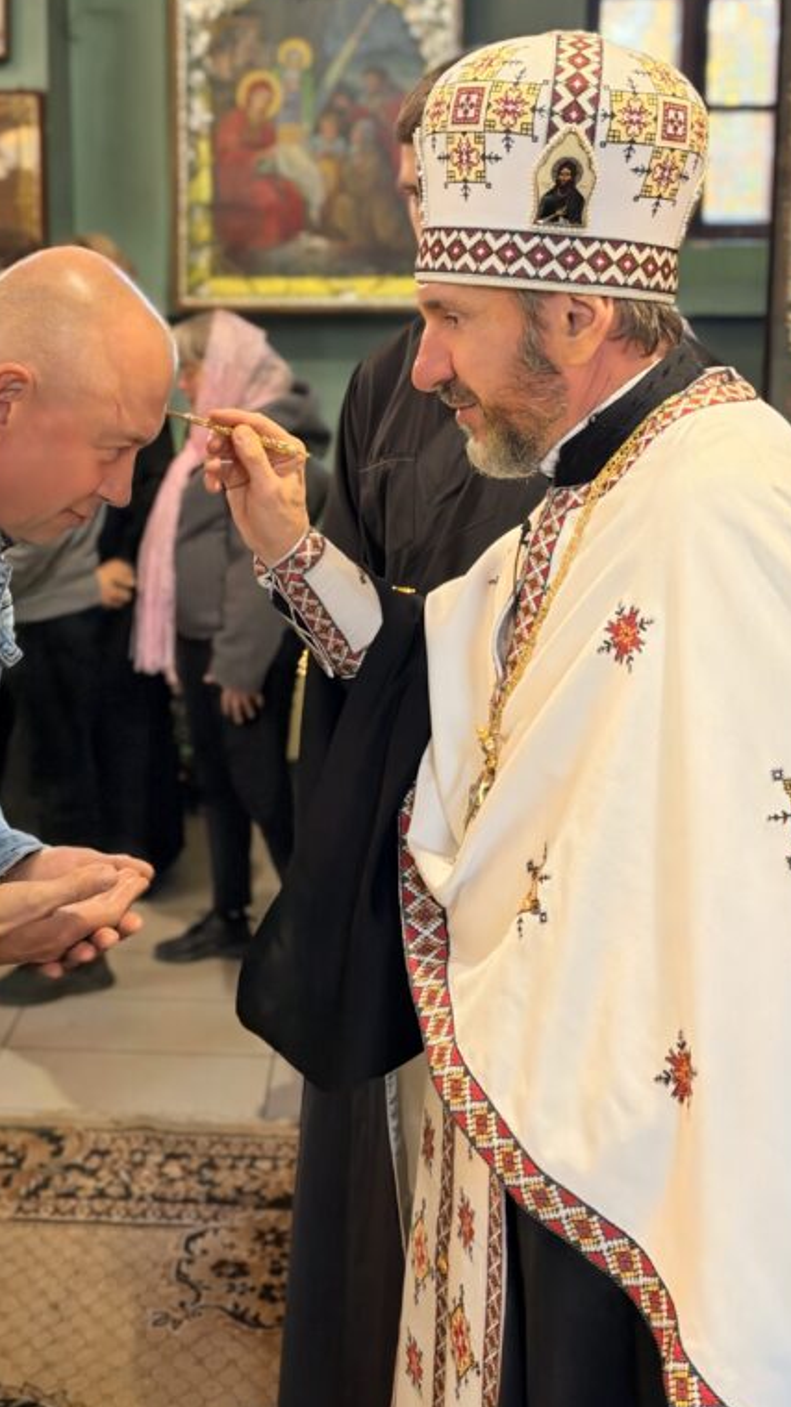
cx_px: 250
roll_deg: +0.1
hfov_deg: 25.3
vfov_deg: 43.3
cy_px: 507
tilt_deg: -6.0
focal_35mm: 47
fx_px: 1754
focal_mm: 6.93
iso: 320
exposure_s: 1/50
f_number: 1.48
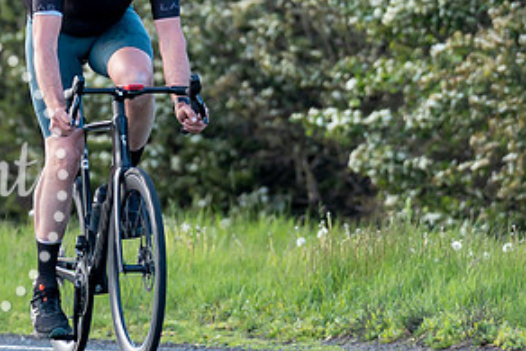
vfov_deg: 1.6
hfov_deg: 2.4
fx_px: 12659
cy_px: -62
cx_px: 133
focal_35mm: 866
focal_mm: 200
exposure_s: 1/640
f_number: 3.2
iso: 320
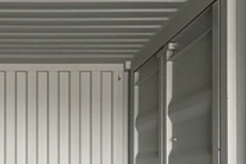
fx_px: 465
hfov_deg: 28.7
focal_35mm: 68
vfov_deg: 19.6
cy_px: 156
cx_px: 33
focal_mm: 3
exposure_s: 1/40
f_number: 1.8
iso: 320
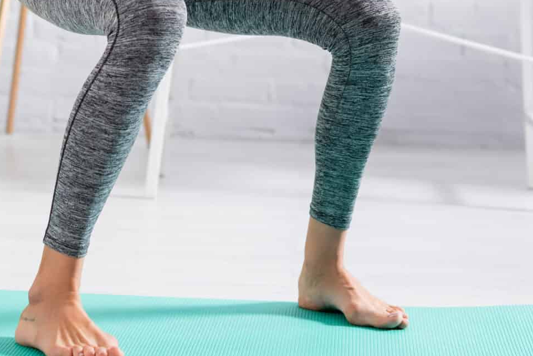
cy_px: -92
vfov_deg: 10.1
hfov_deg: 15.4
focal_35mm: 133
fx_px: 1970
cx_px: 228
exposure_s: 1/200
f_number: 3.2
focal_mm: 50
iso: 64
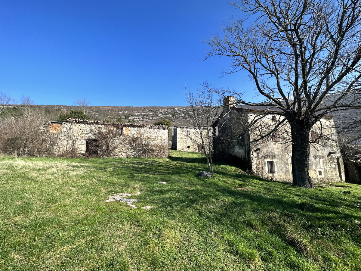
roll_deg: -0.5
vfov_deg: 85.7
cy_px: 136
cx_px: 180
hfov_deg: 102.1
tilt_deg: +9.4
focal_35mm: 14
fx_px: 146
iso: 40
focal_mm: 2.22
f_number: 2.2
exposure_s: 1/1125
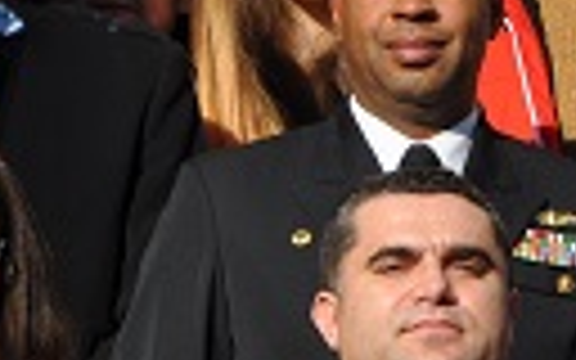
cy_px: 565
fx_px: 10772
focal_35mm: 686
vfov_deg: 1.9
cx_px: 1130
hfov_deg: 3.0
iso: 200
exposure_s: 1/500
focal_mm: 105
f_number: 11
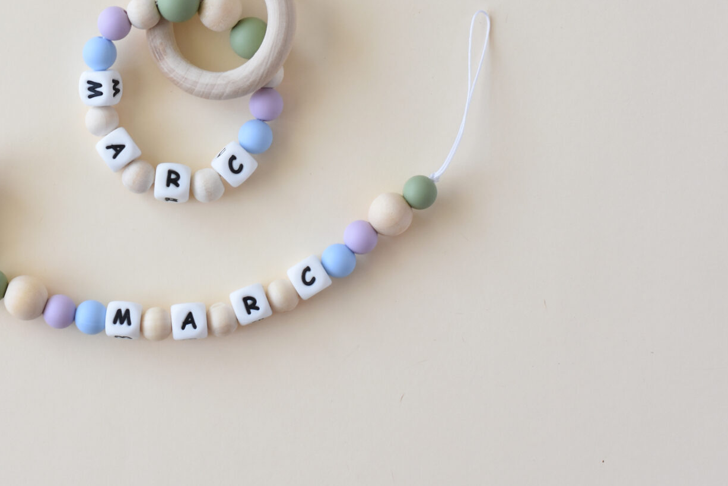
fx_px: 2447
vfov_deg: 11.3
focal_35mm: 121
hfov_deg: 16.8
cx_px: 170
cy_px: 149
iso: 400
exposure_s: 1/50
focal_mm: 50
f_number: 5.6
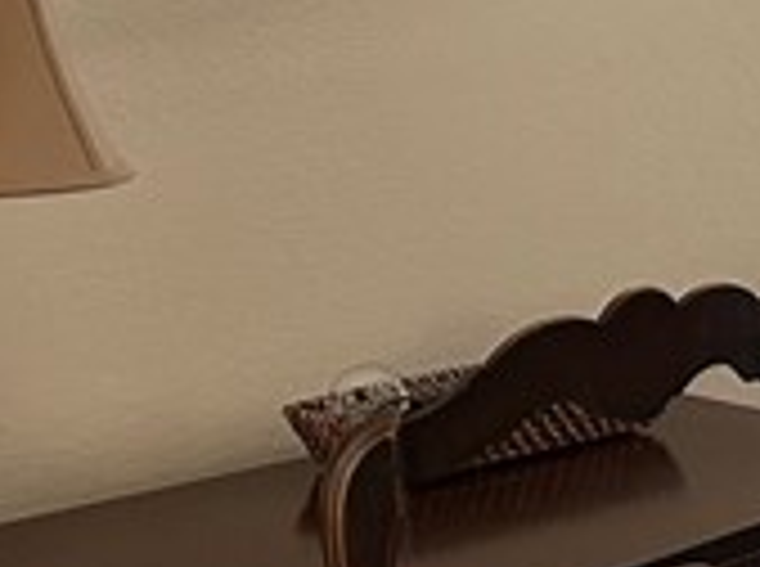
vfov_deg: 9.4
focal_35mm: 158
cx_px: 1781
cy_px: 202
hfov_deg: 10.8
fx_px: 3462
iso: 160
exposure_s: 1/60
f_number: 1.5
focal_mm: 5.7
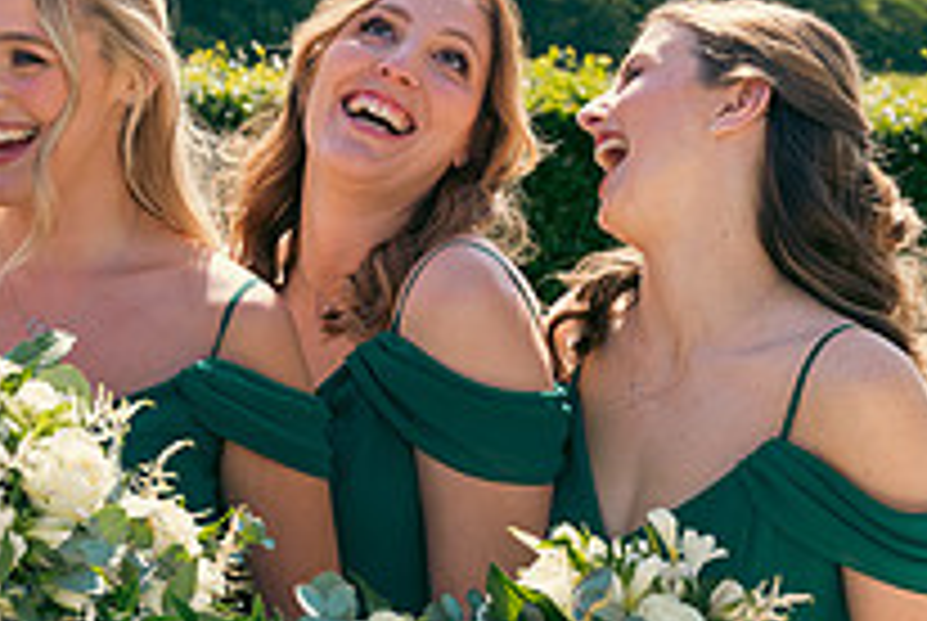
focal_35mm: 135
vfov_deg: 10.2
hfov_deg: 14.5
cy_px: 353
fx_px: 3481
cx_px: -284
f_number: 6.3
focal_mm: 48
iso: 125
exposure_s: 1/200
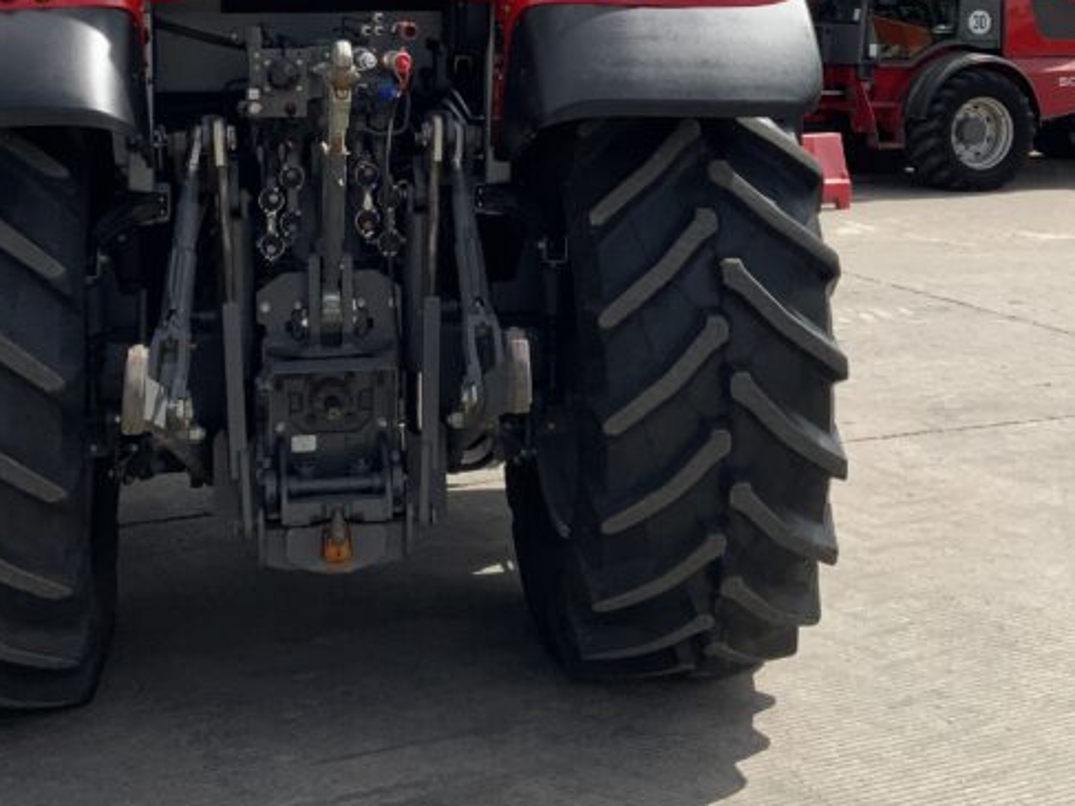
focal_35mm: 61
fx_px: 1894
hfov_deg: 31.7
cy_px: 79
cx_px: 521
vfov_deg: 23.4
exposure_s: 1/2959
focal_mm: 3
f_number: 1.8
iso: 20
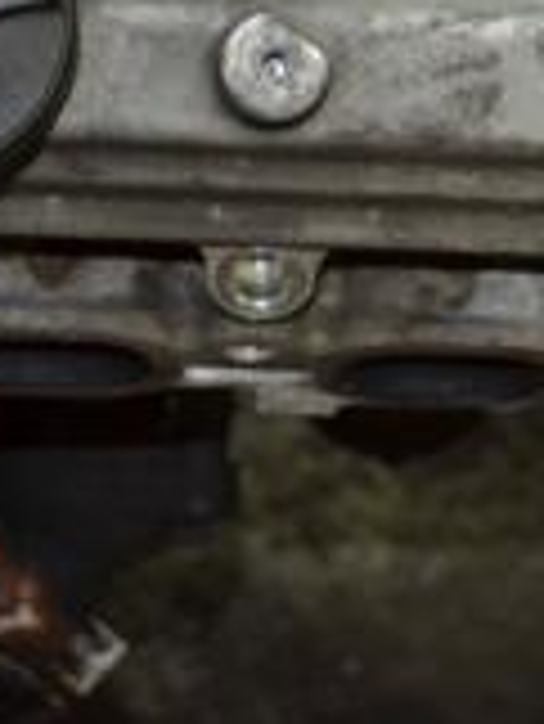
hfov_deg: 8.6
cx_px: 490
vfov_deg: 11.3
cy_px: -85
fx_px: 3599
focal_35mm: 172
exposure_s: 1/60
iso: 1800
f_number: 4.8
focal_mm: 32
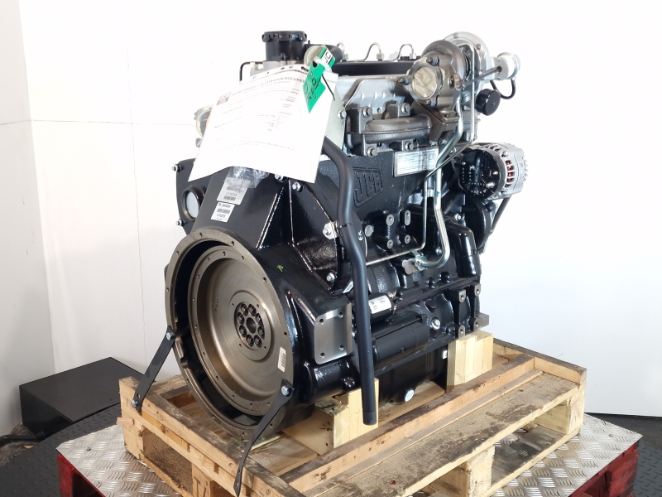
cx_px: 331
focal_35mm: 23
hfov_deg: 73.9
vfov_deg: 58.9
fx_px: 440
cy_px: 248
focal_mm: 6.4
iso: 100
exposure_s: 1/50
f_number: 1.8
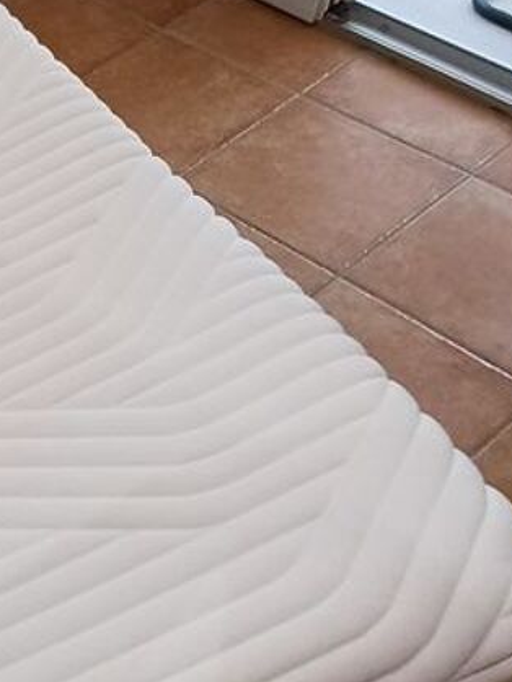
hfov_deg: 25.1
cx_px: -135
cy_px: 467
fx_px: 1005
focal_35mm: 51
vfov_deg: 37.0
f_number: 2.2
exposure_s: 1/50
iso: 100
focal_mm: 1.64
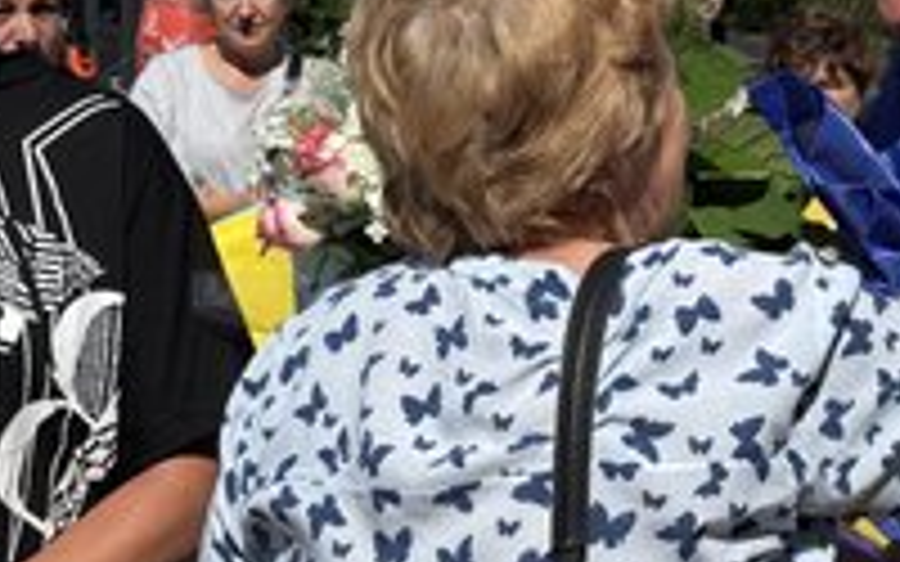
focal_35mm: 102
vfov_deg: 12.8
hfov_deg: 20.3
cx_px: 612
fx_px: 2502
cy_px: 261
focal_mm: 6.76
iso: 64
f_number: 1.78
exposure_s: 1/7937
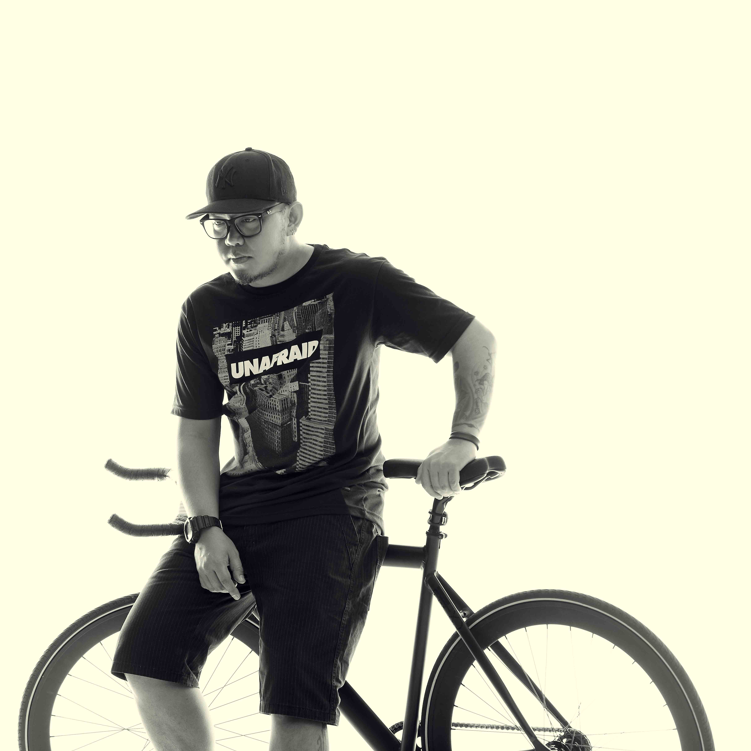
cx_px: 374
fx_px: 2209
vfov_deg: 19.3
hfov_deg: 19.3
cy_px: 445
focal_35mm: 90
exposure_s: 1/125
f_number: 5
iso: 125
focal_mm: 70
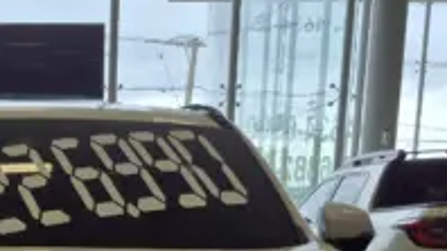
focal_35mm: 76
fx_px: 900
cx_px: 45
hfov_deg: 26.9
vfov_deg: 14.4
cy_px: 412
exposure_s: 1/444
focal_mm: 5.4
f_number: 1.8
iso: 25
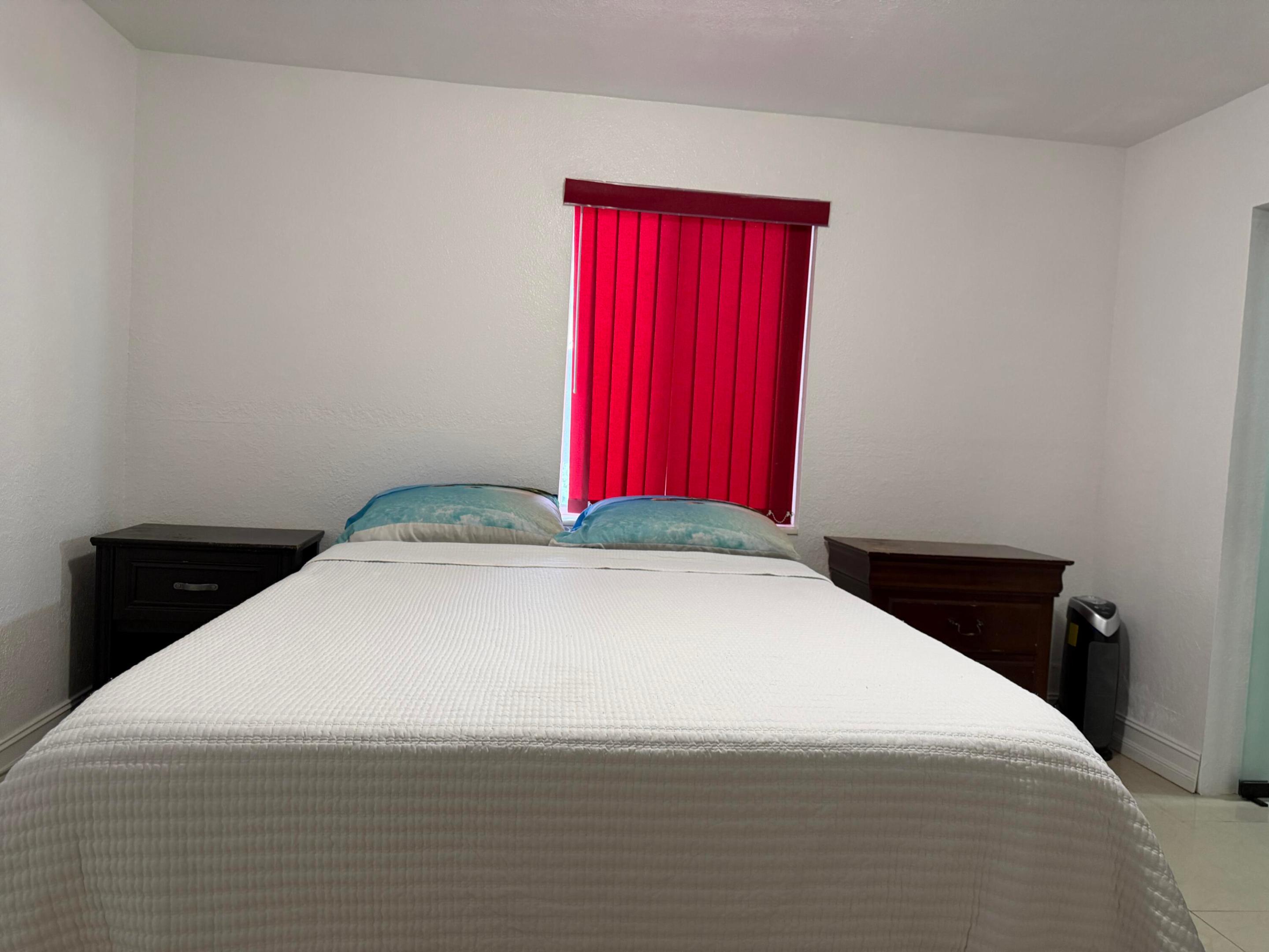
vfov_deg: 56.8
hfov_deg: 71.6
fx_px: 880
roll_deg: -1.9
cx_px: 634
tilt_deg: -1.6
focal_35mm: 24
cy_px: 476
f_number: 1.78
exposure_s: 1/60
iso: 400
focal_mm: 6.76
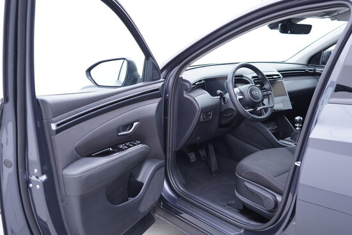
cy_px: 118
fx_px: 352
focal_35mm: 36
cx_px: 176
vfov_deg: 36.9
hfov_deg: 53.1
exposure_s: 1/40
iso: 250
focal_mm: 24
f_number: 2.8
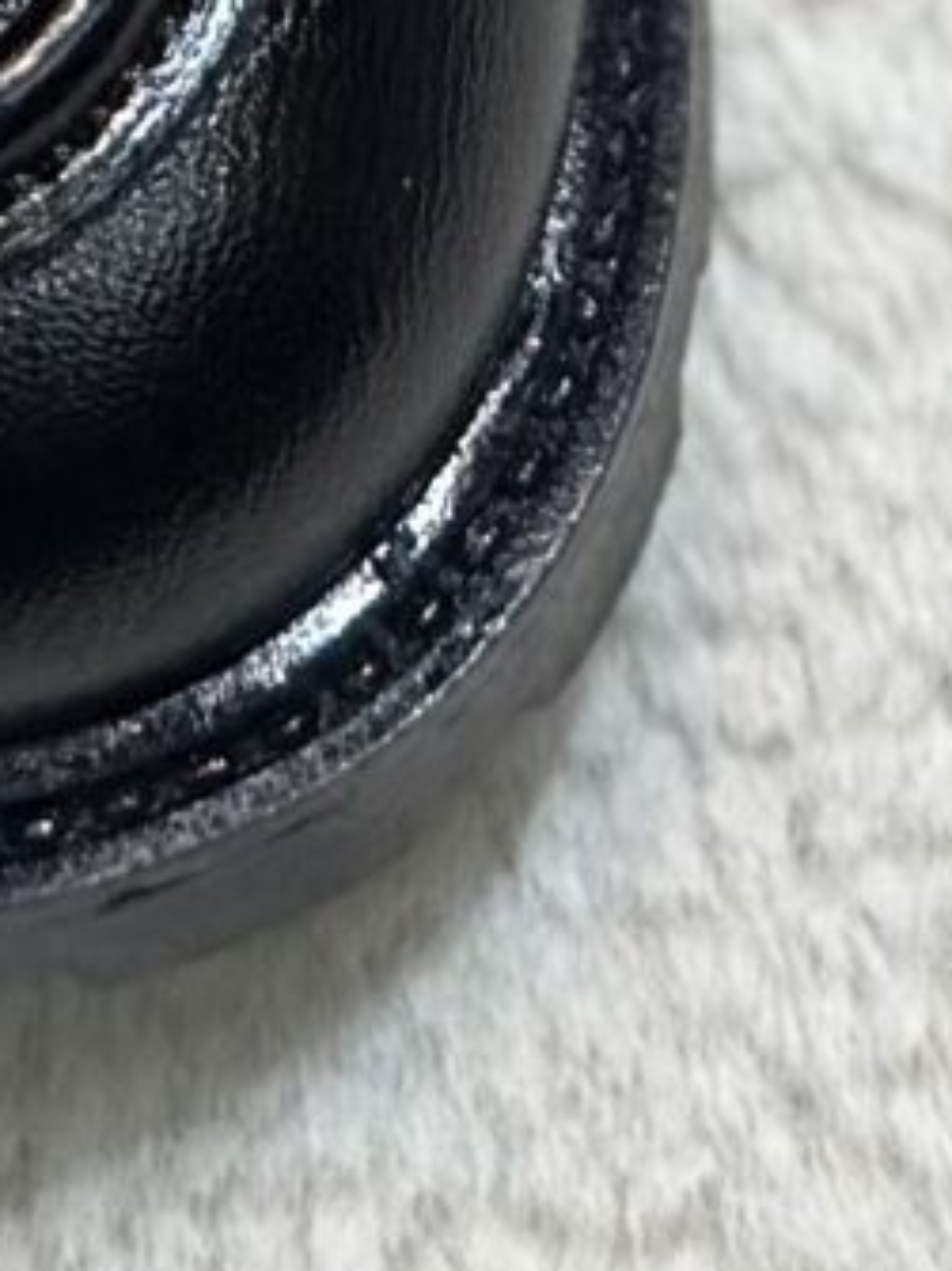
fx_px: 13466
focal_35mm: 367
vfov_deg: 5.0
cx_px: -144
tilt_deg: -63.0
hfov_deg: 4.0
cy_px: -2982
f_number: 1.78
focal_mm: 6.86
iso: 80
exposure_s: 1/469
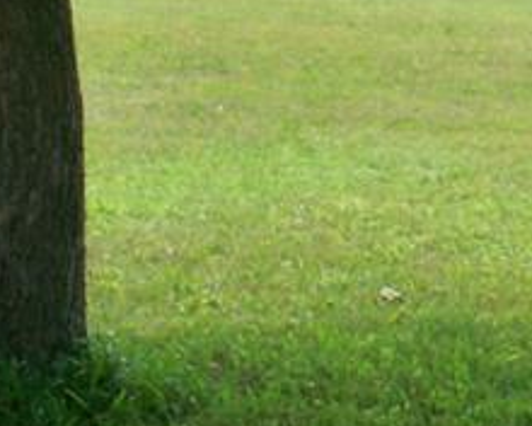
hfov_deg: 11.9
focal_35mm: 159
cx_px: 590
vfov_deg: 9.6
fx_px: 2503
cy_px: -104
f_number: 2.8
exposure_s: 1/500
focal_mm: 7.54
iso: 80
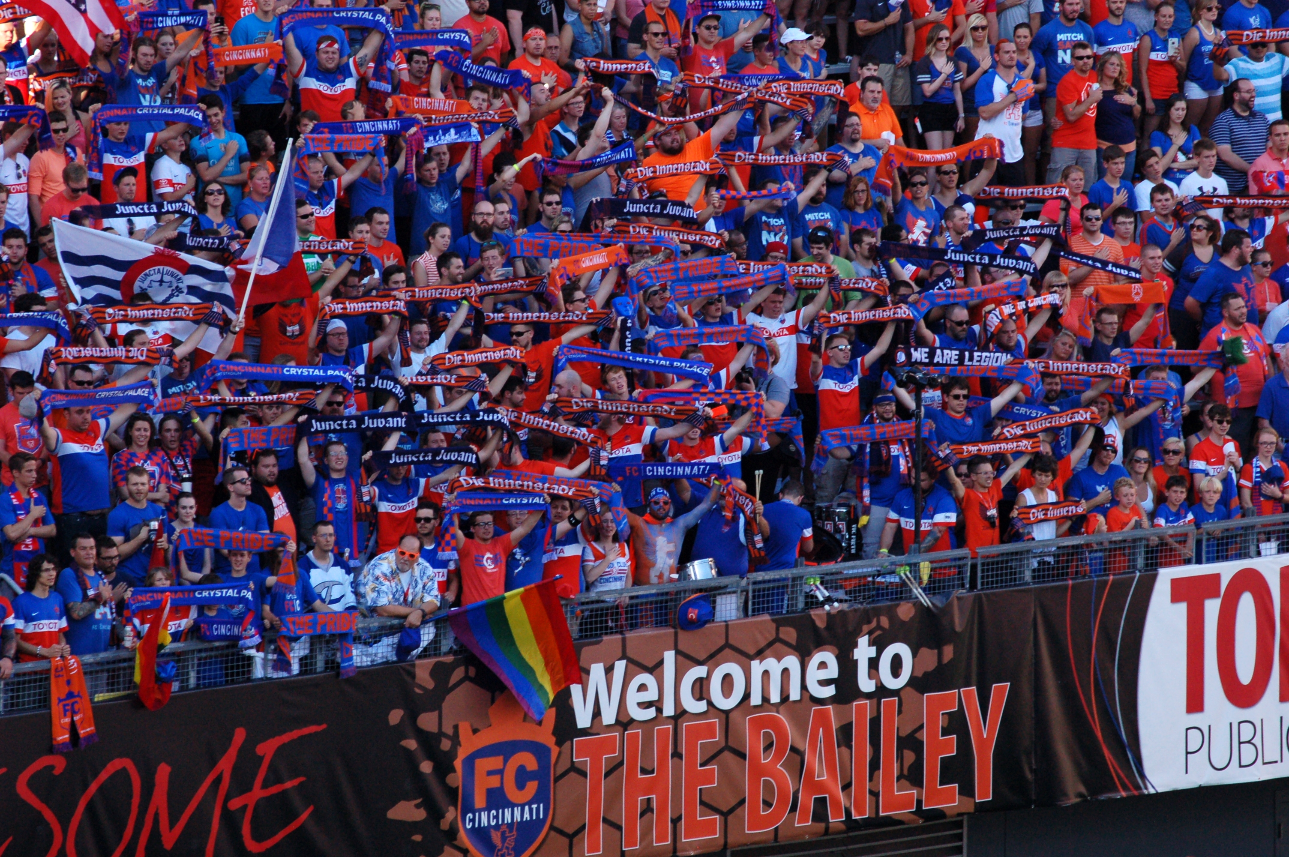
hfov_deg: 6.9
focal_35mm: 300
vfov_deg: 4.6
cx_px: 644
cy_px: 428
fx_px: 10732
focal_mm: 200
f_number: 11
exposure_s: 1/320
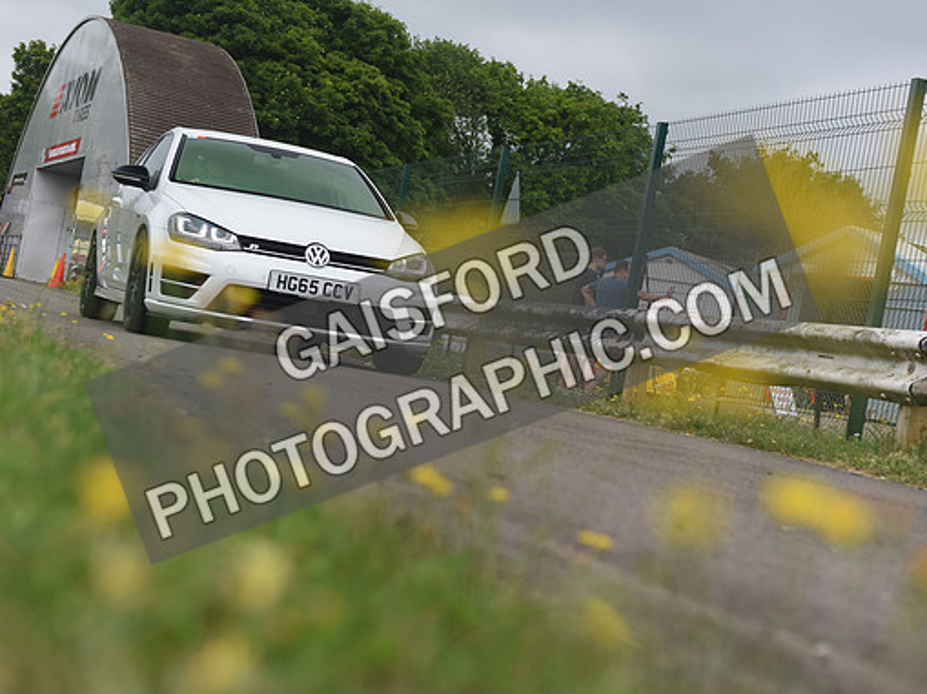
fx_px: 1820
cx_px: 450
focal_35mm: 68
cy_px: 351
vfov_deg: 21.6
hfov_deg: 28.6
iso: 720
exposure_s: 1/1000
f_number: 5.6
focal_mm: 62
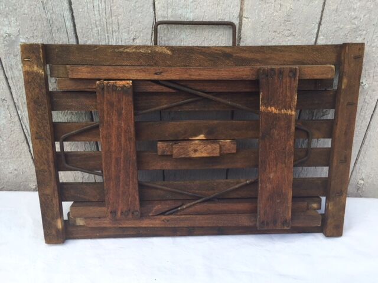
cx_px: 189
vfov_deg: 48.2
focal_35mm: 29
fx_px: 317
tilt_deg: -34.2
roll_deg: -0.9
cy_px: 142
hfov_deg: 61.7
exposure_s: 1/306
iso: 32
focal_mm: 4.15
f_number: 2.2
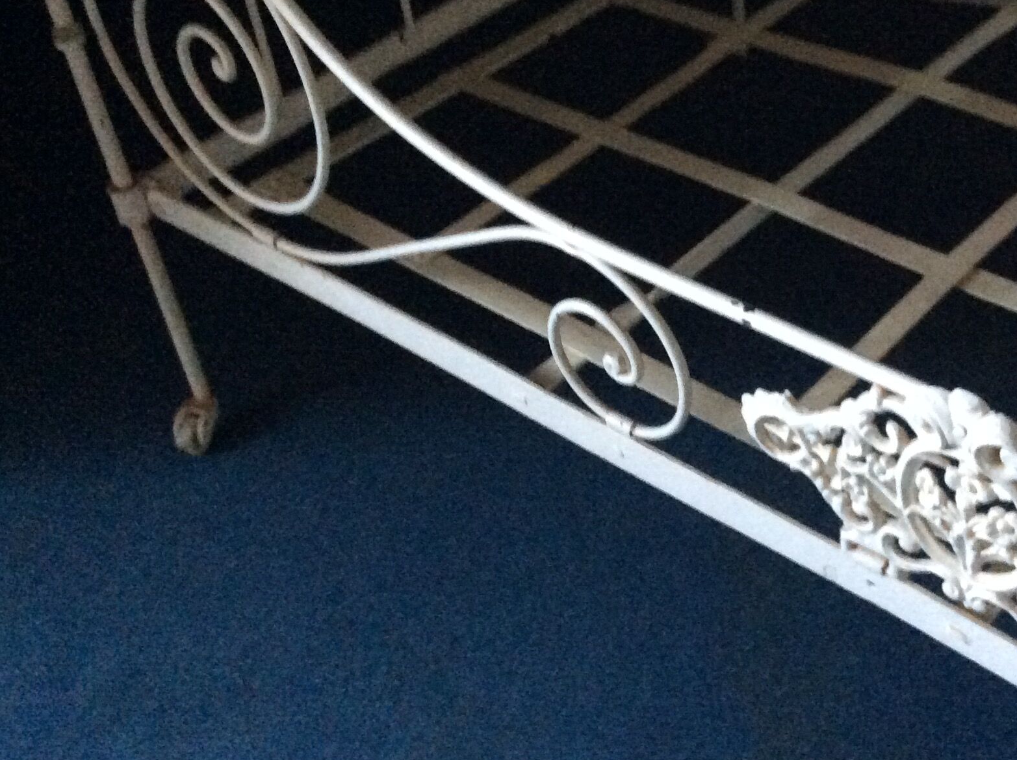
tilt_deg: -40.6
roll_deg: +7.7
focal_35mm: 53
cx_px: 727
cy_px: 378
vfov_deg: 27.5
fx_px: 1555
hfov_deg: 35.6
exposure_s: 1/17
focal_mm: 3.3
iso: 400
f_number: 2.4
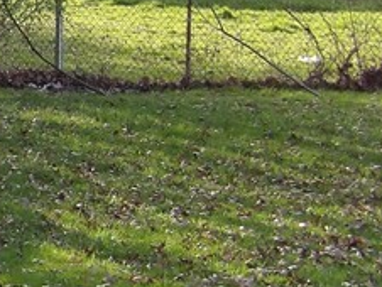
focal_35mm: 208
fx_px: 2298
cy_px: 44
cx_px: -431
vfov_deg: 7.1
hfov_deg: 8.9
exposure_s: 1/169
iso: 100
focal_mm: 8.2
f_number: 3.8
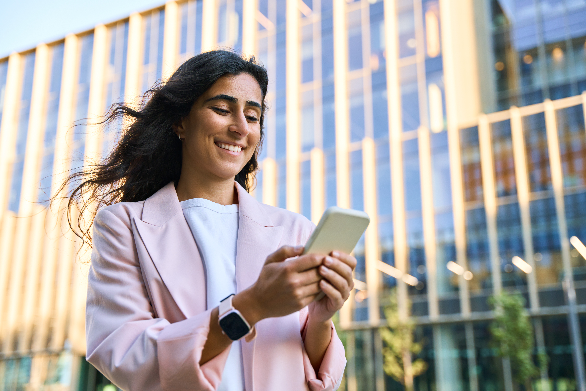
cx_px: 293
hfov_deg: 43.0
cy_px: 196
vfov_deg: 29.4
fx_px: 744
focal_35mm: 46
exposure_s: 1/400
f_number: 2.8
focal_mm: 45.7
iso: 250
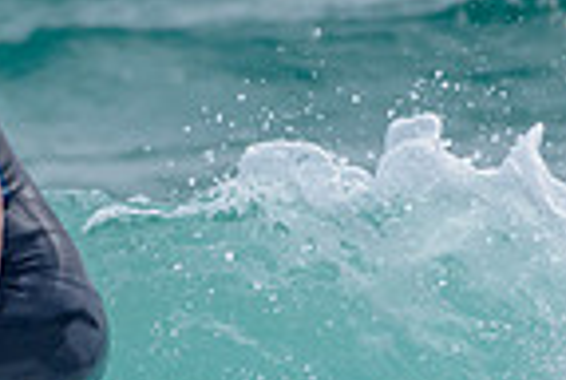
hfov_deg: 0.8
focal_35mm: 2481
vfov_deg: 0.6
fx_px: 39088
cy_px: 305
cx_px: -137
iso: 140
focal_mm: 500
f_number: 5.6
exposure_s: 1/2000
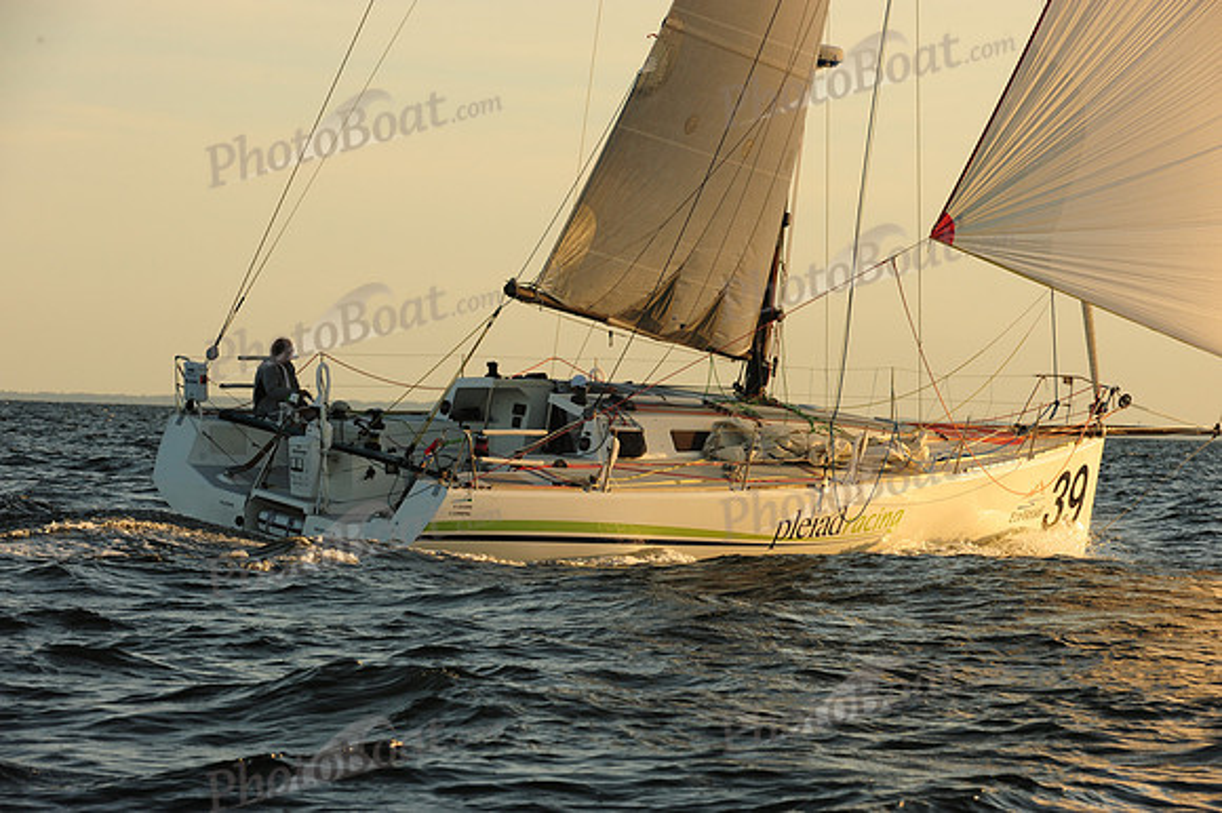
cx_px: 611
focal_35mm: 200
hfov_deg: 10.3
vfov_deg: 6.9
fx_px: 6785
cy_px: 406
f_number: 9
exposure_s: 1/400
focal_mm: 200
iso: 640
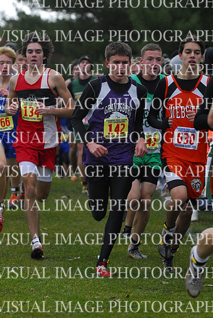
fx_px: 2432
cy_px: 155
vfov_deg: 7.5
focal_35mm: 275
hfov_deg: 5.0
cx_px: 104
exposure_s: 1/640
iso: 800
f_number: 4
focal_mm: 160
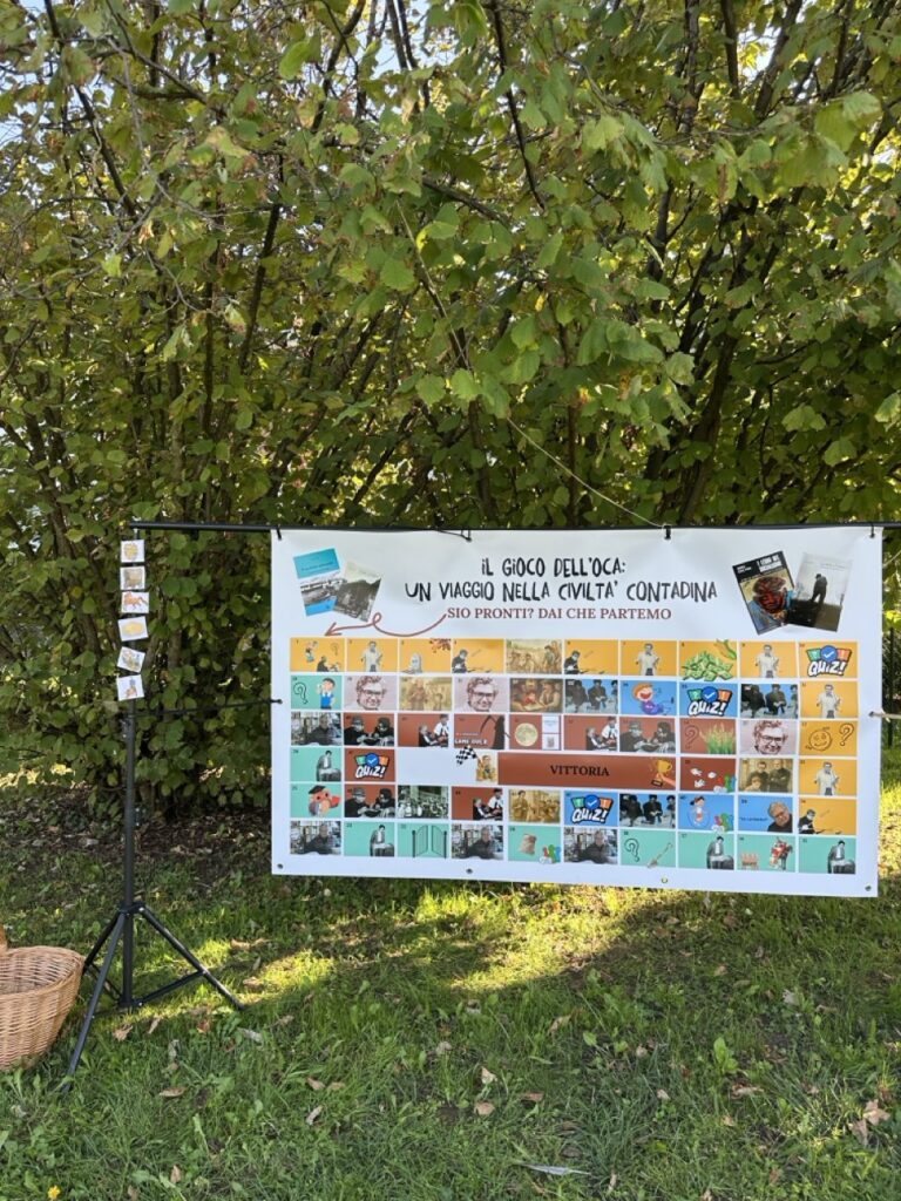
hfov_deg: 56.8
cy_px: 600
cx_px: 450
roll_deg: -1.9
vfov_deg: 71.6
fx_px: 833
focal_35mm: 24
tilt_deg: -0.7
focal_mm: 6.86
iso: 80
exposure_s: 1/393
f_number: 1.78
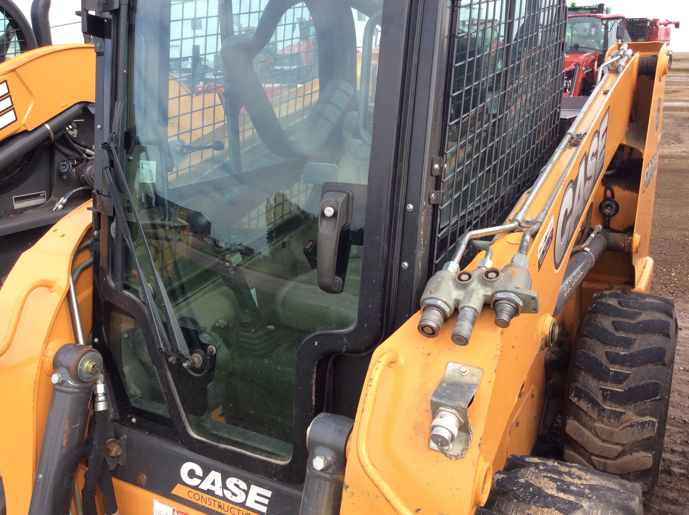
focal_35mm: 32
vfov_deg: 44.1
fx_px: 636
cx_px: 344
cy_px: 258
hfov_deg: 56.9
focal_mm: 3.3
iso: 32
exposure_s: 1/384
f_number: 2.4
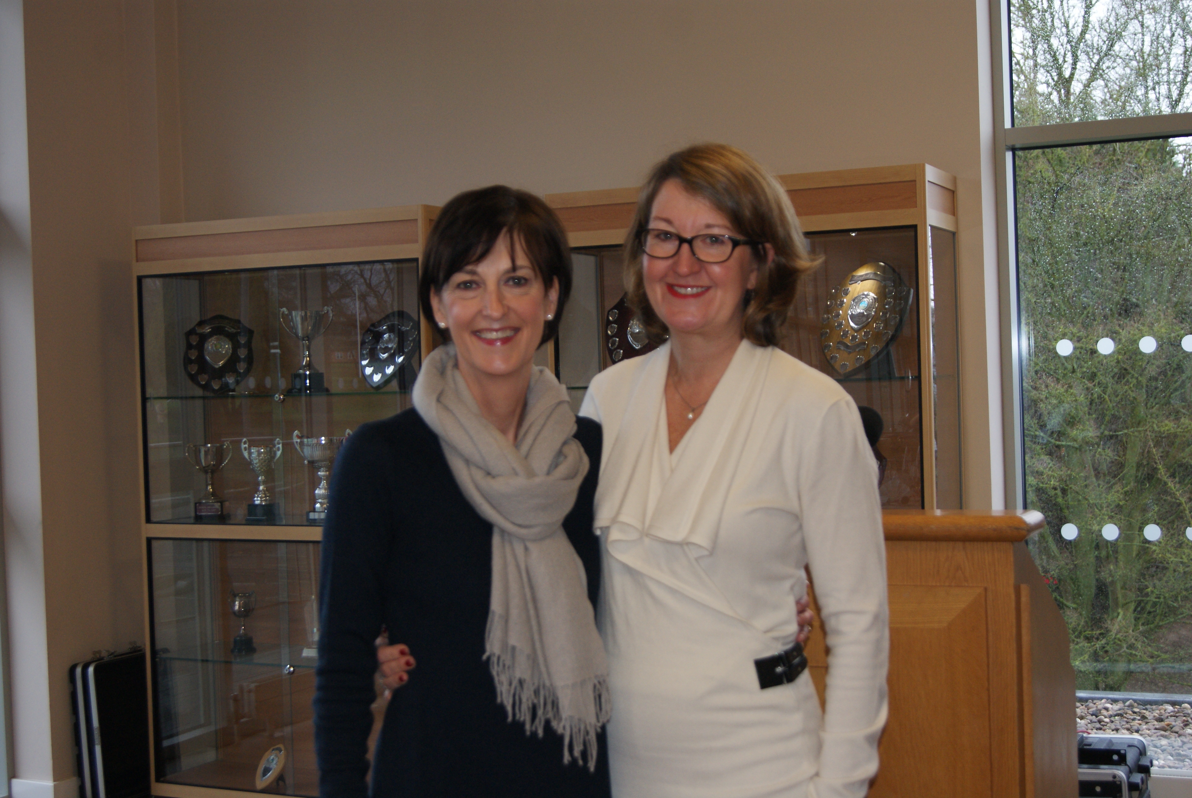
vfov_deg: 16.6
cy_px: 399
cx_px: 596
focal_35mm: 82
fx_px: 2735
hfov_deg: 24.6
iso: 400
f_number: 5.6
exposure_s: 1/80
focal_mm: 55
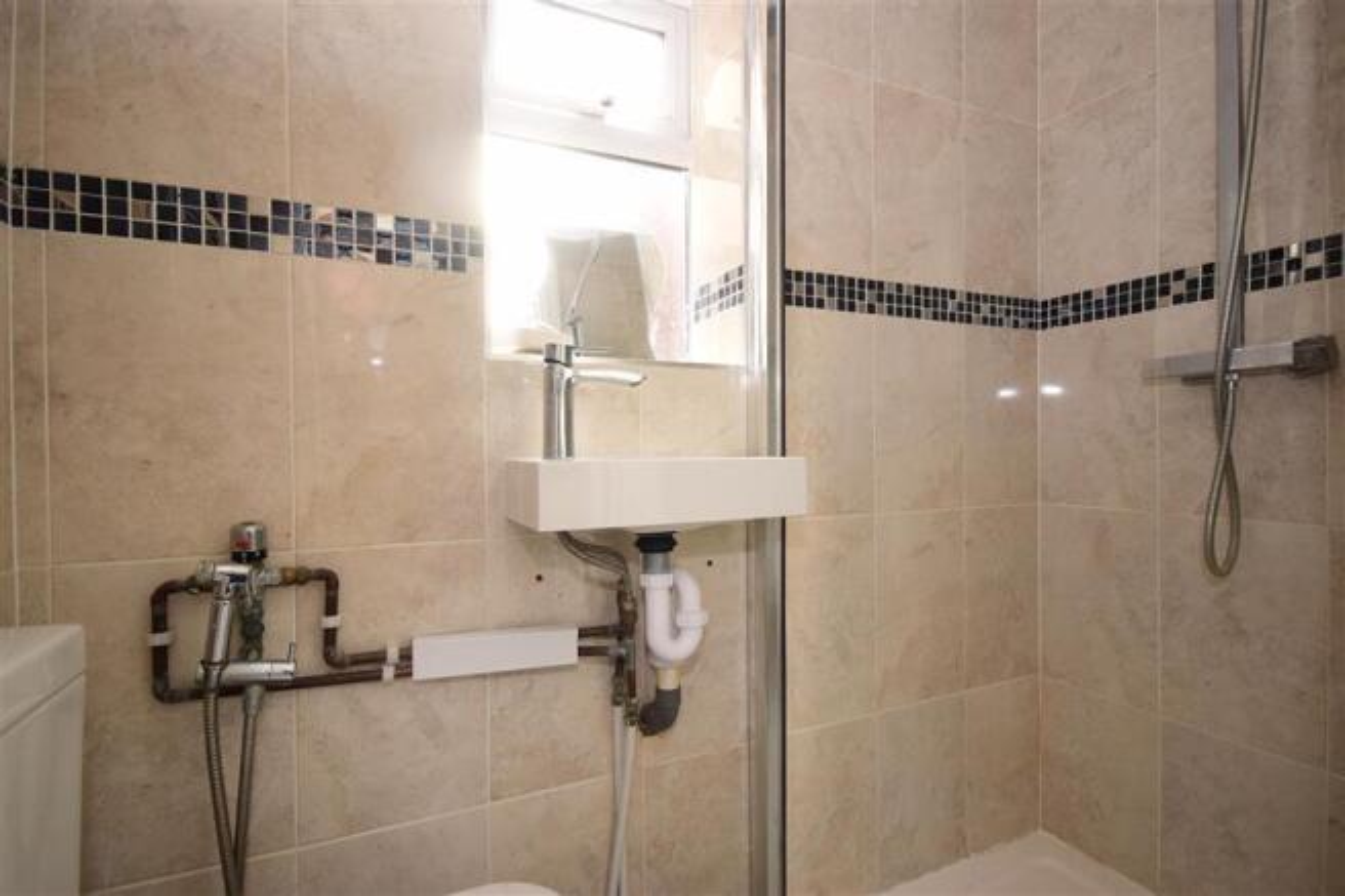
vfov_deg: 69.6
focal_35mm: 17
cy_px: 448
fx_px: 644
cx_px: 672
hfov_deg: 92.5
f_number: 8
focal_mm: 11.5
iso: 400
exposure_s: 1/6
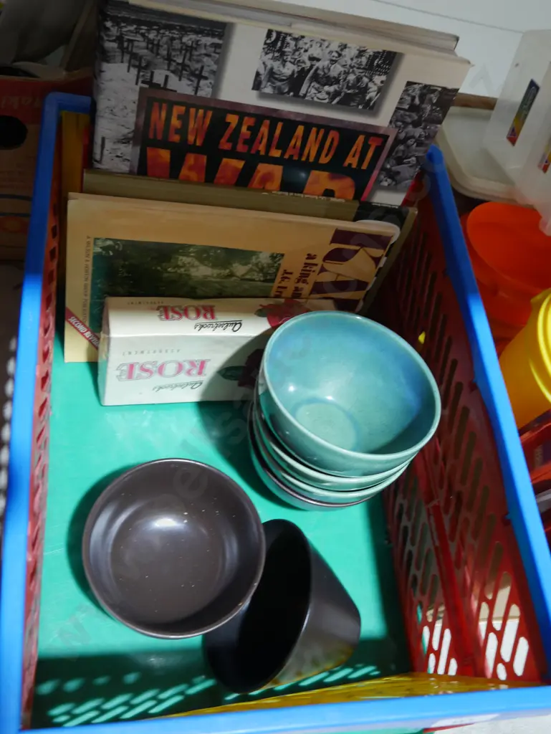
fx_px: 721
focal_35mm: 34
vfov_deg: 53.9
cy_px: 367
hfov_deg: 41.8
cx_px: 276
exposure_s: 1/60
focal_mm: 17
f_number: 4
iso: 800
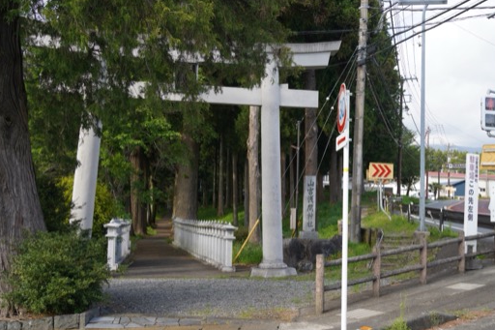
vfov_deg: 33.3
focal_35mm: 40
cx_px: 306
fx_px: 550
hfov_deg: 48.1
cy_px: 197
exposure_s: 1/320
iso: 400
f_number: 7.1
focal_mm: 32
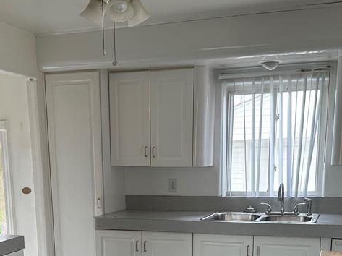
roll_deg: +0.6
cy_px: 259
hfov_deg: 36.8
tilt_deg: -11.0
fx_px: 513
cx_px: 146
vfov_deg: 26.4
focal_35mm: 52
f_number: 1.78
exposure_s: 1/120
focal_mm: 6.86
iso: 100
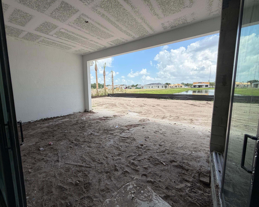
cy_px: 101
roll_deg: +0.9
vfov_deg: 84.0
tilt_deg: -7.3
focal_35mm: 15
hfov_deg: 96.5
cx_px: 118
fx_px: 115
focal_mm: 2.22
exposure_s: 1/770
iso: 40
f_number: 2.2
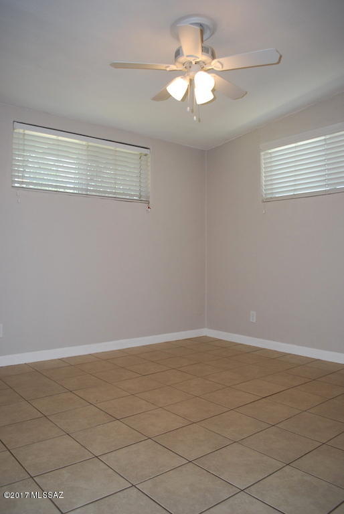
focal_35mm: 27
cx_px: 172
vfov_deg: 67.3
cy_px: 257
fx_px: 386
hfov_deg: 48.0
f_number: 3.5
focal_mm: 18
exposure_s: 1/60
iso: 200
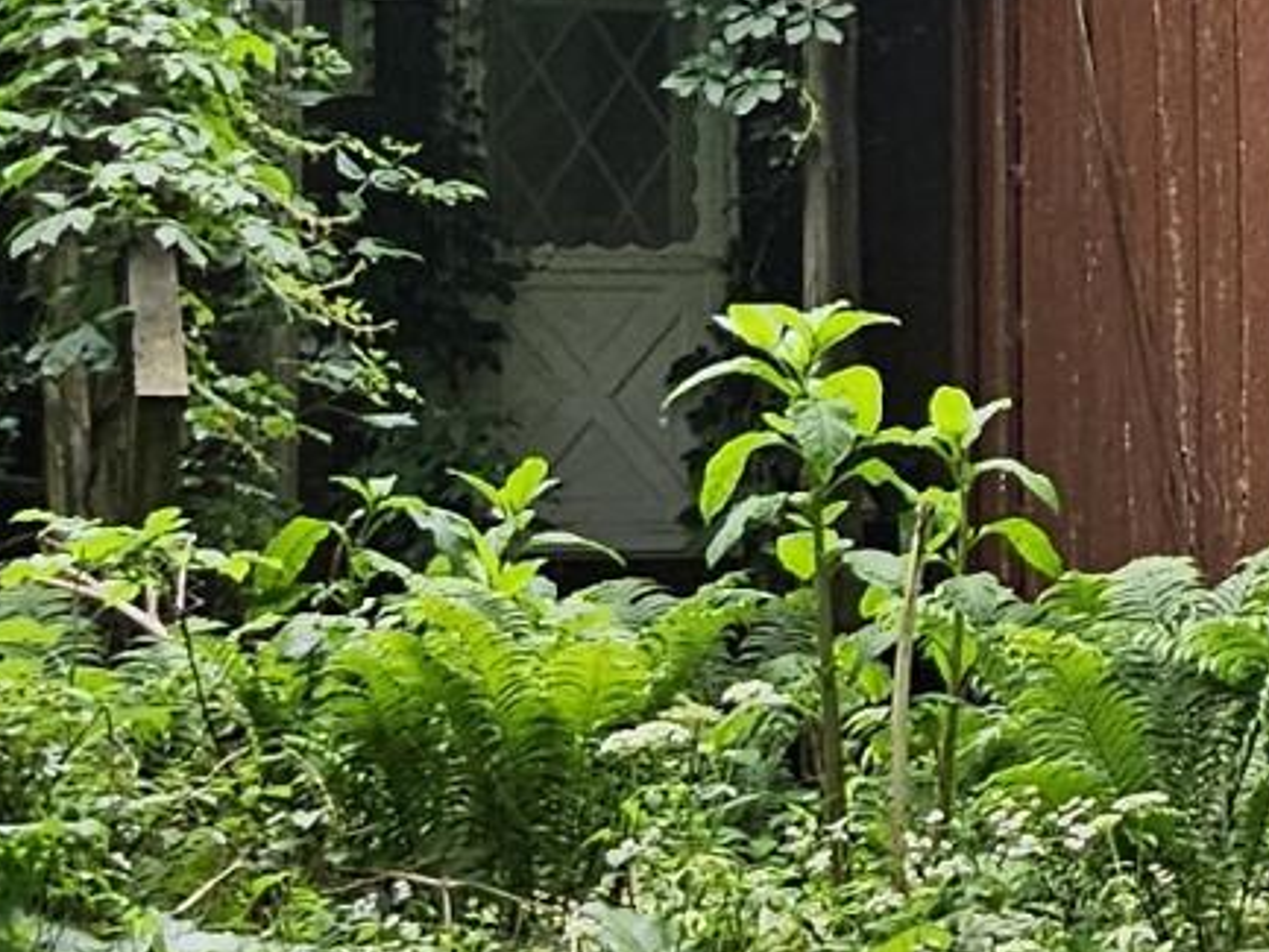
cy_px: 132
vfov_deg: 16.3
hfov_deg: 20.5
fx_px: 3300
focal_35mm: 90
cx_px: 1489
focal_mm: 2.2
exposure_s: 1/203
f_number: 2.2
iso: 50
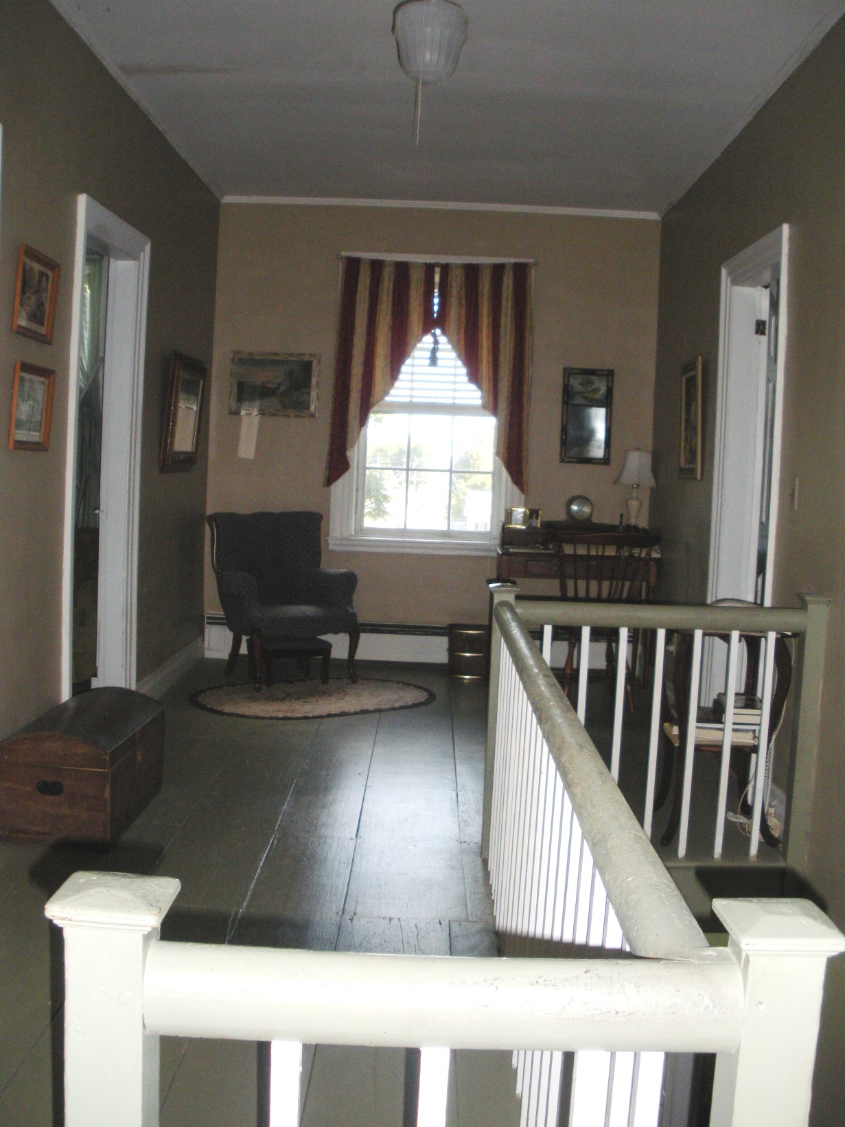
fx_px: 1172
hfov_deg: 39.6
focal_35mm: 36
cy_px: 564
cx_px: 422
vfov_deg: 51.4
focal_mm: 6.3
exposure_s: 1/132
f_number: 3.5
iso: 218
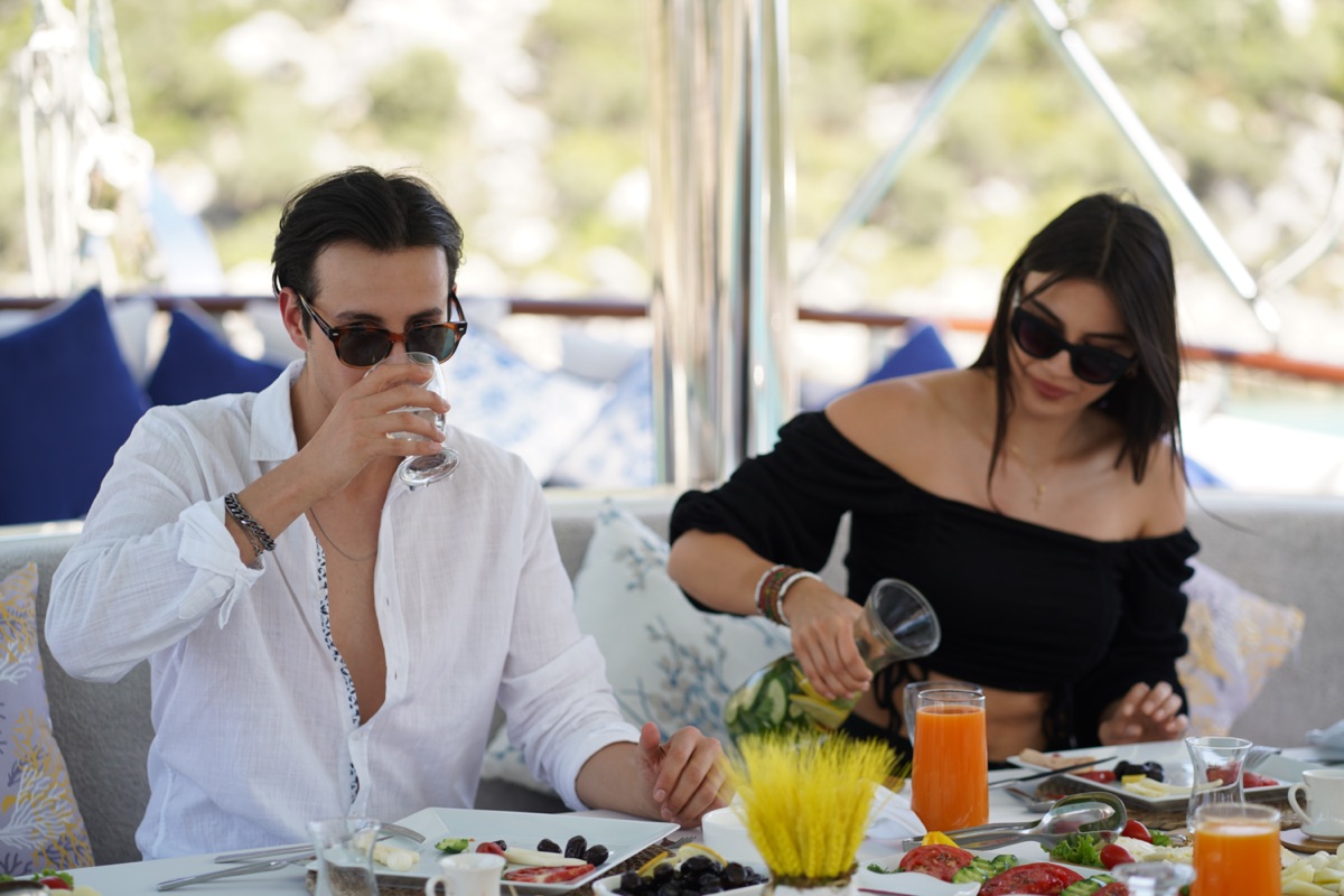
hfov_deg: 23.9
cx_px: 672
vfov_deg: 16.1
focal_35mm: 85
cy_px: 448
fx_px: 3173
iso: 100
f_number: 2.5
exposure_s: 1/400
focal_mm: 85
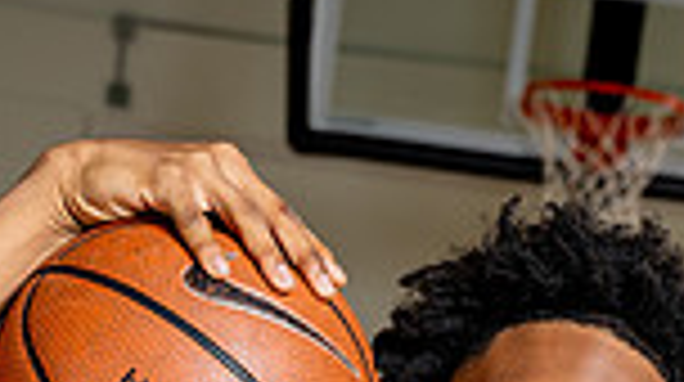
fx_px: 2644
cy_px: 912
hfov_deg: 14.7
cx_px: 446
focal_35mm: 146
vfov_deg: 7.7
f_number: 5.6
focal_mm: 47
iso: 200
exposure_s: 1/250
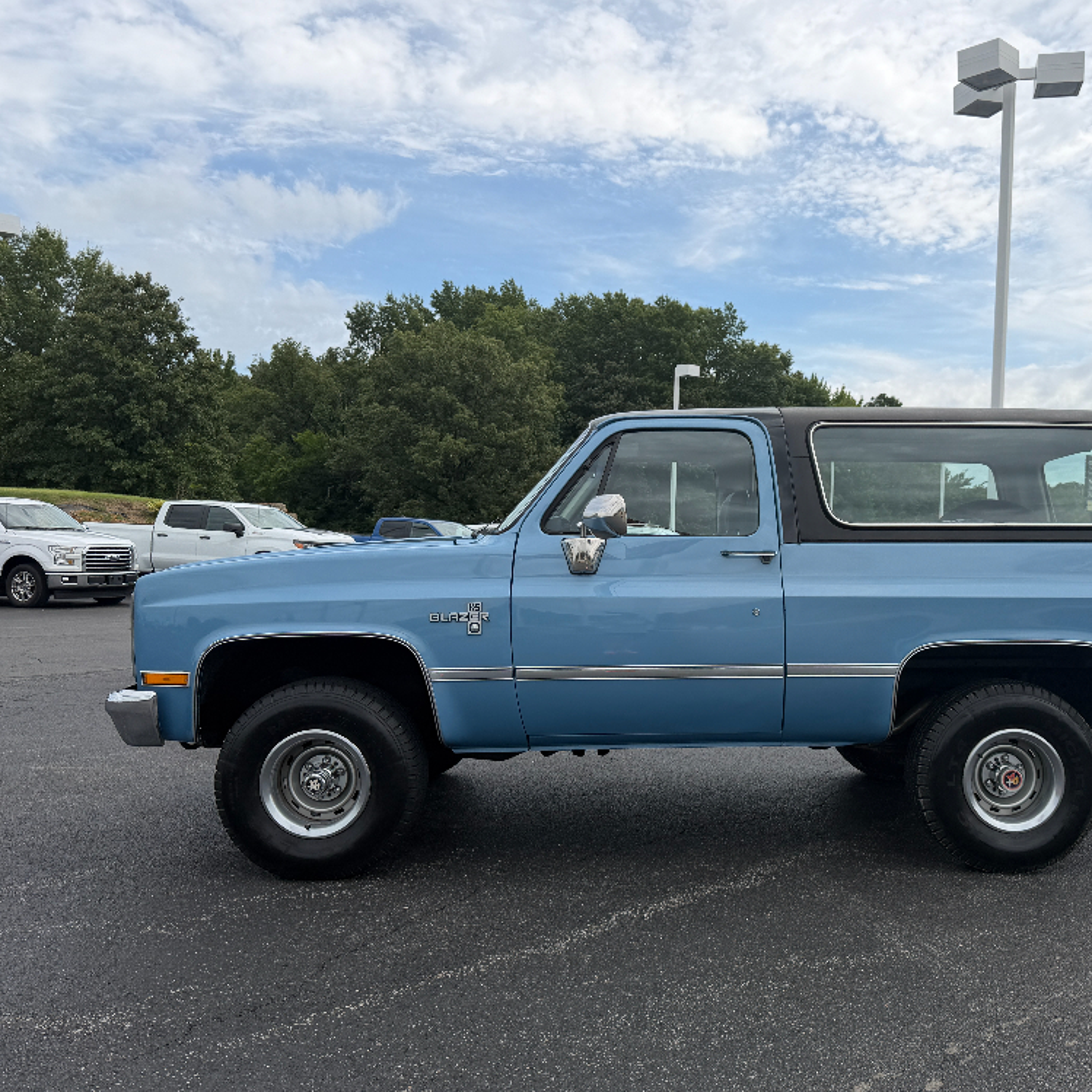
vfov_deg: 55.6
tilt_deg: +1.0
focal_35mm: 29
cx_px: 679
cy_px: 542
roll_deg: -1.3
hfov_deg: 55.0
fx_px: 1035
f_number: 1.78
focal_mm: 6.76
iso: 80
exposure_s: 1/4975
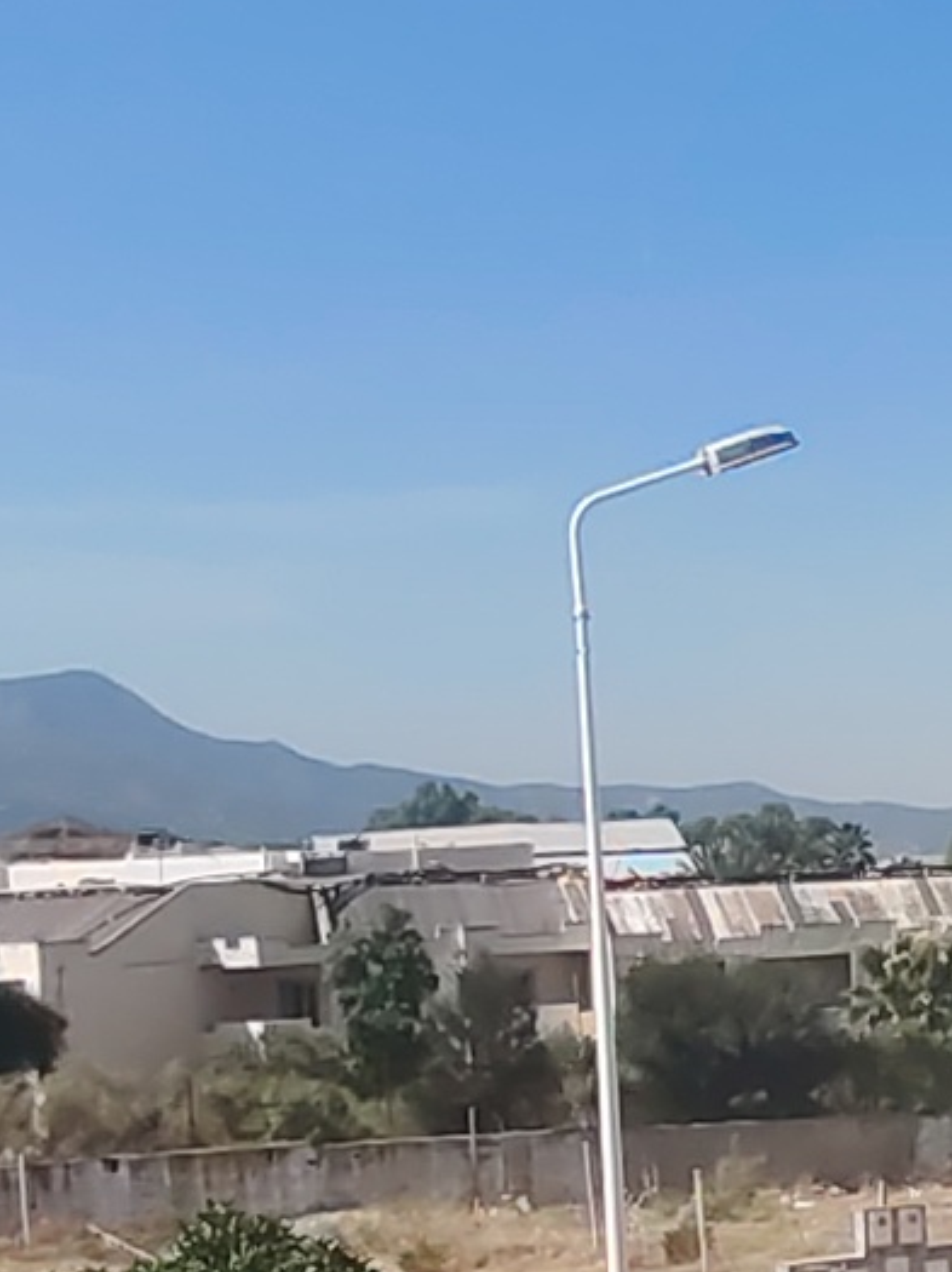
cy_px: 1035
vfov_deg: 22.9
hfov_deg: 16.6
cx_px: 1206
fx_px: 3084
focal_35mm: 84
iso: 100
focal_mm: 1.42
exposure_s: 1/1301
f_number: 2.2
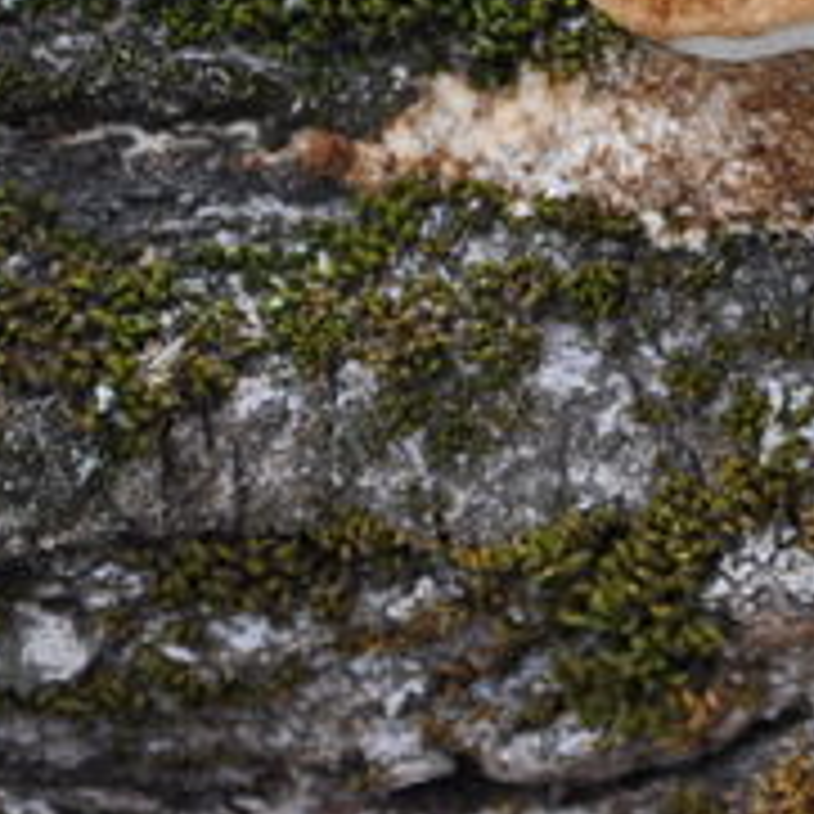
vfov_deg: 1.8
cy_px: 193
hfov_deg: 1.8
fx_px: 26182
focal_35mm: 984
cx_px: 1812
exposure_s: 1/250
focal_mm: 155
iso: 250
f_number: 5
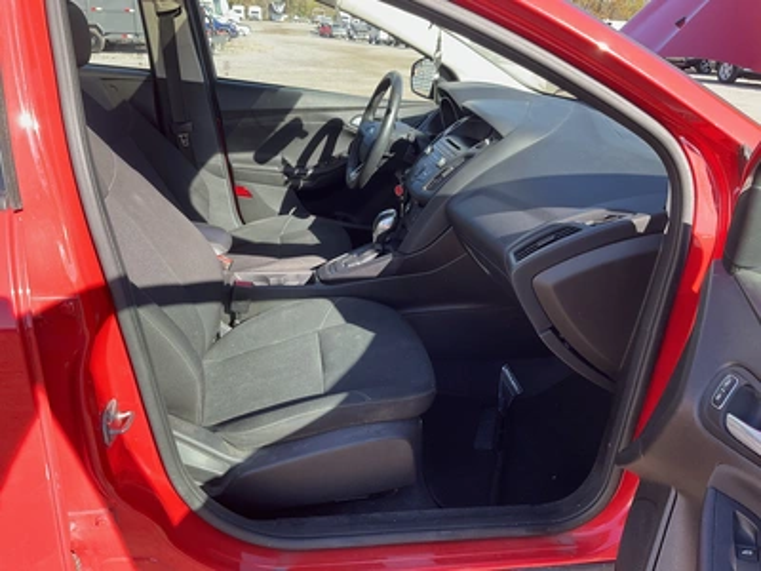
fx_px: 638
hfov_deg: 61.7
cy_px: 286
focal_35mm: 29
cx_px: 380
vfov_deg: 48.2
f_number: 1.8
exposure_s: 1/205
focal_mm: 3
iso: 20
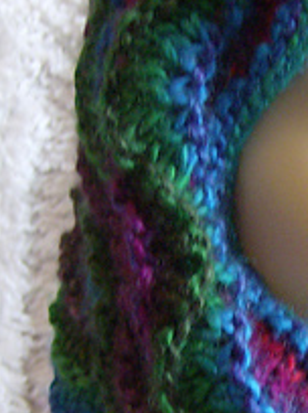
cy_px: 308
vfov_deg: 17.4
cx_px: 354
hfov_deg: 12.8
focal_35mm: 113
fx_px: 1346
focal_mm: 6
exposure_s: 1/17.4
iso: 200
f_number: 2.8
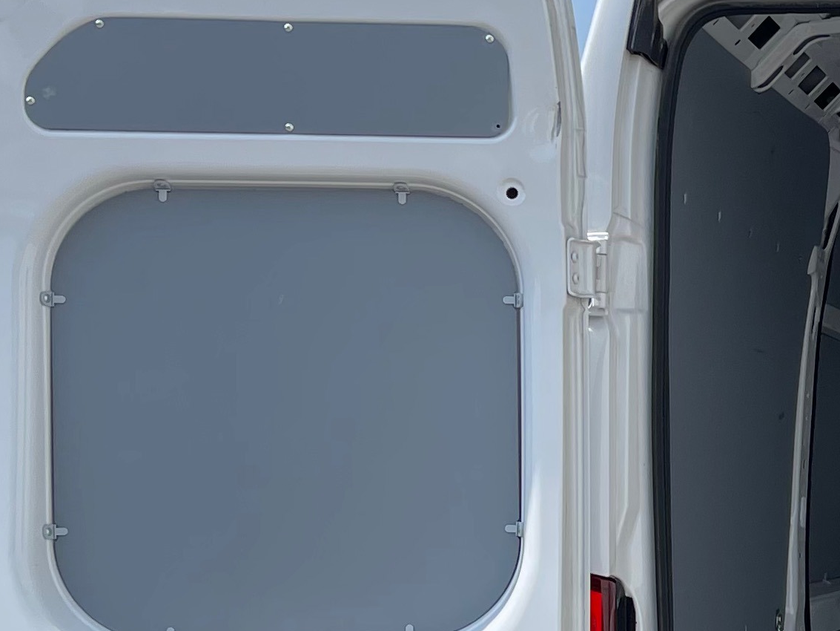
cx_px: 1265
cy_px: 627
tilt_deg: -0.4
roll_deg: -0.2
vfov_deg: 18.0
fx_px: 1942
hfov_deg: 20.7
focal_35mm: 80
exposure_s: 1/3788
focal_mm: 5.1
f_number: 1.6
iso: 32
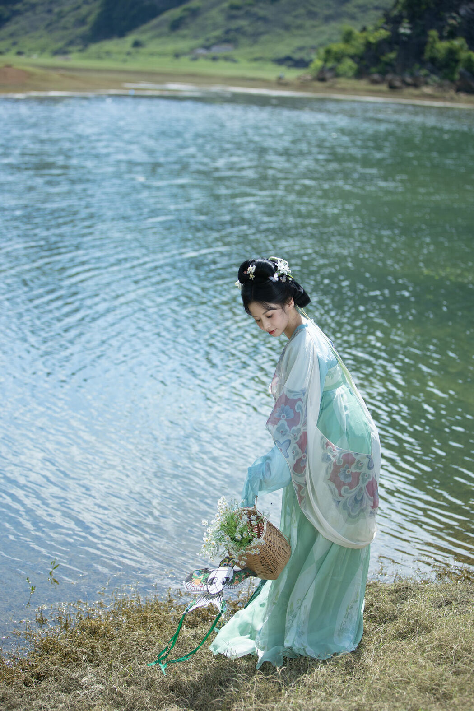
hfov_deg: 19.5
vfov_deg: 28.8
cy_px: 356
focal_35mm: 70
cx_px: 237
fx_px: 1382
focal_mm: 70
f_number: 2.8
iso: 100
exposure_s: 1/1250
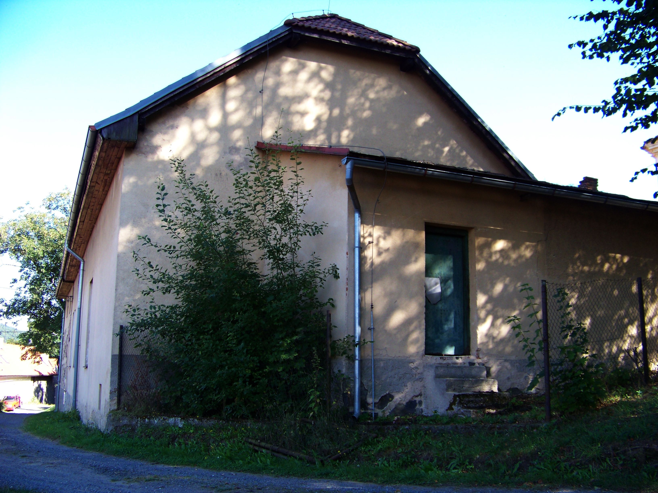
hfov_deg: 51.4
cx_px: 329
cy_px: 246
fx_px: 684
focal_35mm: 36
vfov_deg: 39.7
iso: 64
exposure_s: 1/160
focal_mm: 5.85
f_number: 2.8
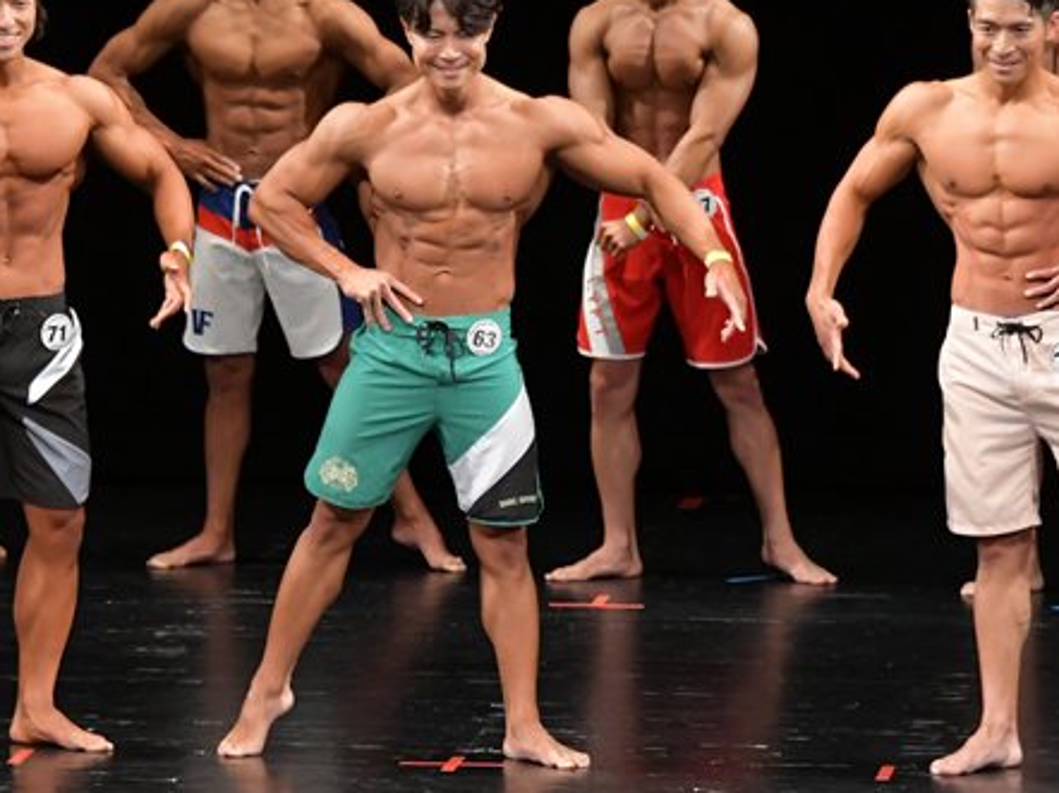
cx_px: 500
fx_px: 11191
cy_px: 398
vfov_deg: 4.1
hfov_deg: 5.4
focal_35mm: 366
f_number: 5.6
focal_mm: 145
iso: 3200
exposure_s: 1/400
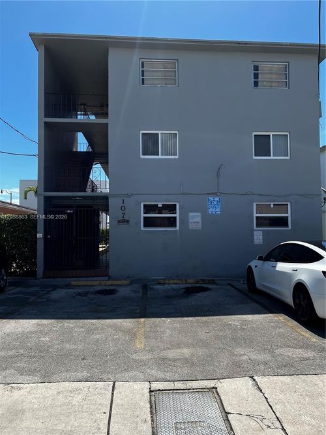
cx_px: 163
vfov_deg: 67.3
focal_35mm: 26
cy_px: 218
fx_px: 327
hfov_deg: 53.0
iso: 50
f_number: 1.5
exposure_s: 1/3165
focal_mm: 5.7
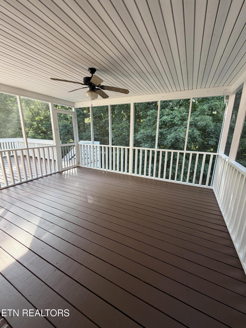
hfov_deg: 85.7
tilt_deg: -13.5
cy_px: 164
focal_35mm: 14
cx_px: 123
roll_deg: -0.5
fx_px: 133
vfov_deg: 102.1
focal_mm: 2.22
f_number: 2.2
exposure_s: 1/121
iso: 100
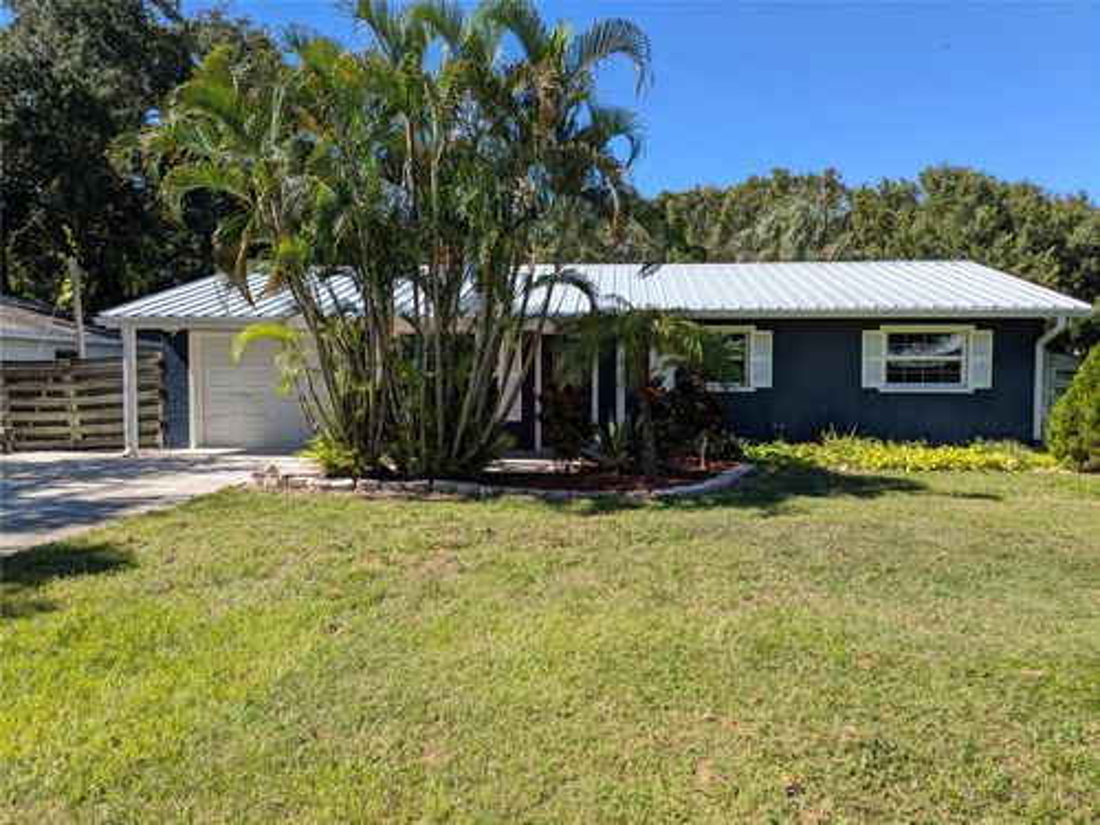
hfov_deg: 69.4
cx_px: 550
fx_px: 794
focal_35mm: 25
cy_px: 412
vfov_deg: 54.9
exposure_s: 1/1015
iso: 50
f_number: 1.89
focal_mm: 5.43
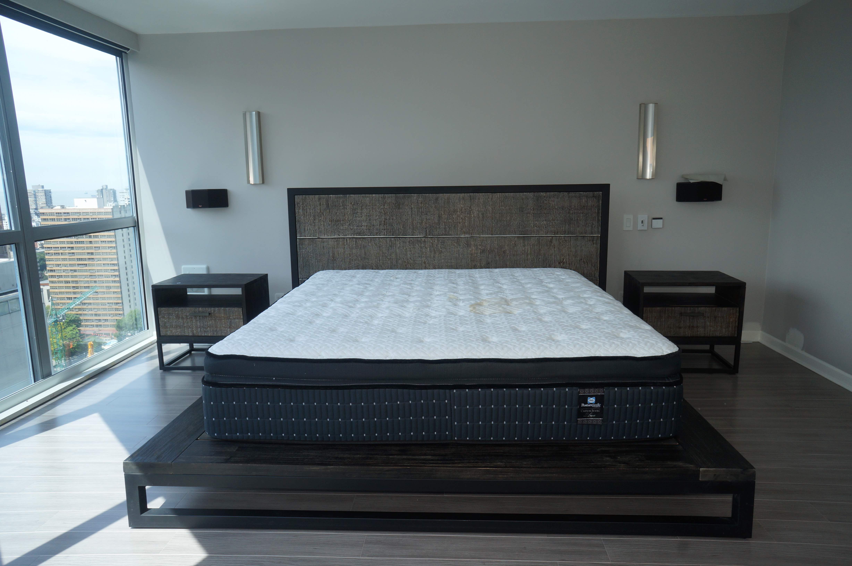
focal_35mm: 24
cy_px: 283
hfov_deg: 73.8
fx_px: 567
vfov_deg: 53.0
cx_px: 426
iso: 200
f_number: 8
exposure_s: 1/100
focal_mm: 16
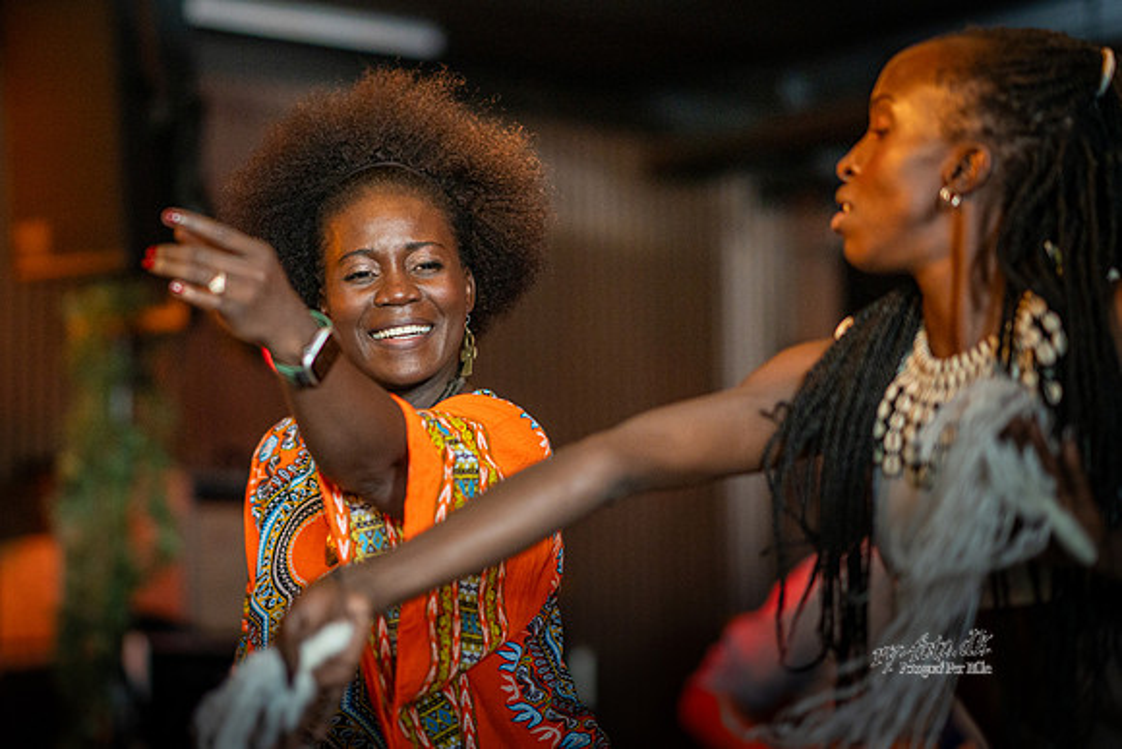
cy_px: 261
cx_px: 408
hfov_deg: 16.5
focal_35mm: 124
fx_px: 3855
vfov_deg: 11.1
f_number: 1.4
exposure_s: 1/200
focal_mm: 85
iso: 2000
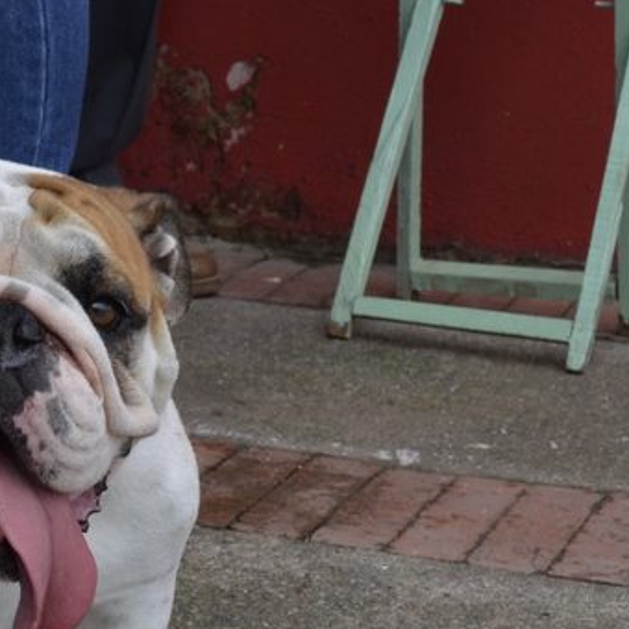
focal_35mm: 128
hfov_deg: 13.2
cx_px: -154
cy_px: 461
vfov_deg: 13.6
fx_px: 2631
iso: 640
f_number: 10
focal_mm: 38
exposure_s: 1/400
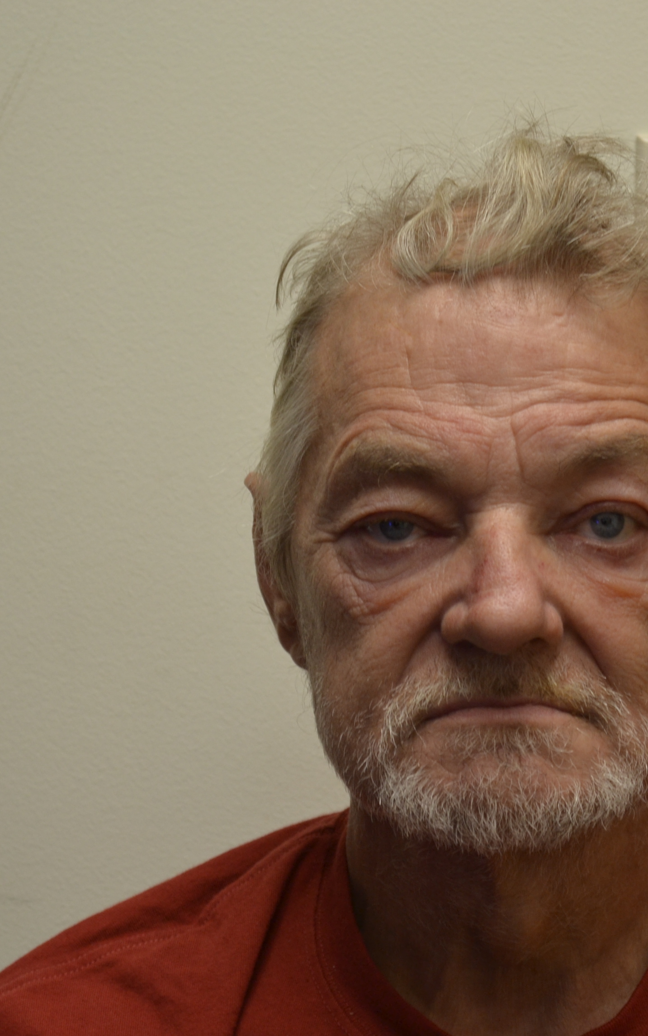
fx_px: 3581
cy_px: 519
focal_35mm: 127
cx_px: 412
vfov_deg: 16.5
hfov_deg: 10.3
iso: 400
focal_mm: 55
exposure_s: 1/20
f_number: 5.6
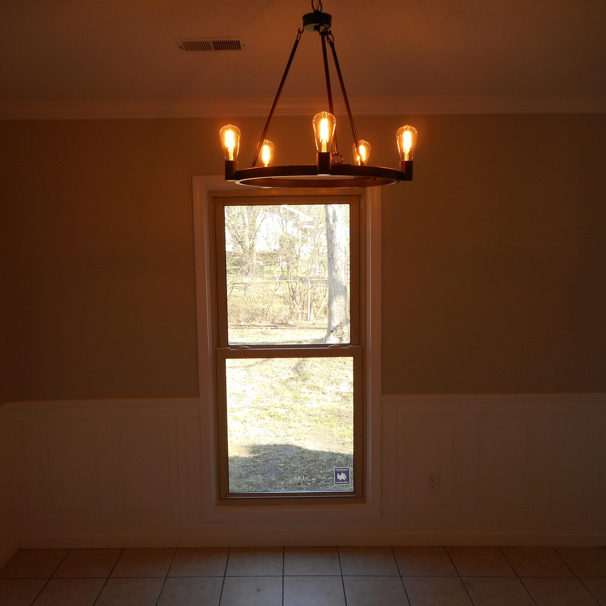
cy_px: 303
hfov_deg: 54.0
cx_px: 280
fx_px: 594
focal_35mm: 30
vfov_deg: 54.0
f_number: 3.7
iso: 80
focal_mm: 4.5
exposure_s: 1/50
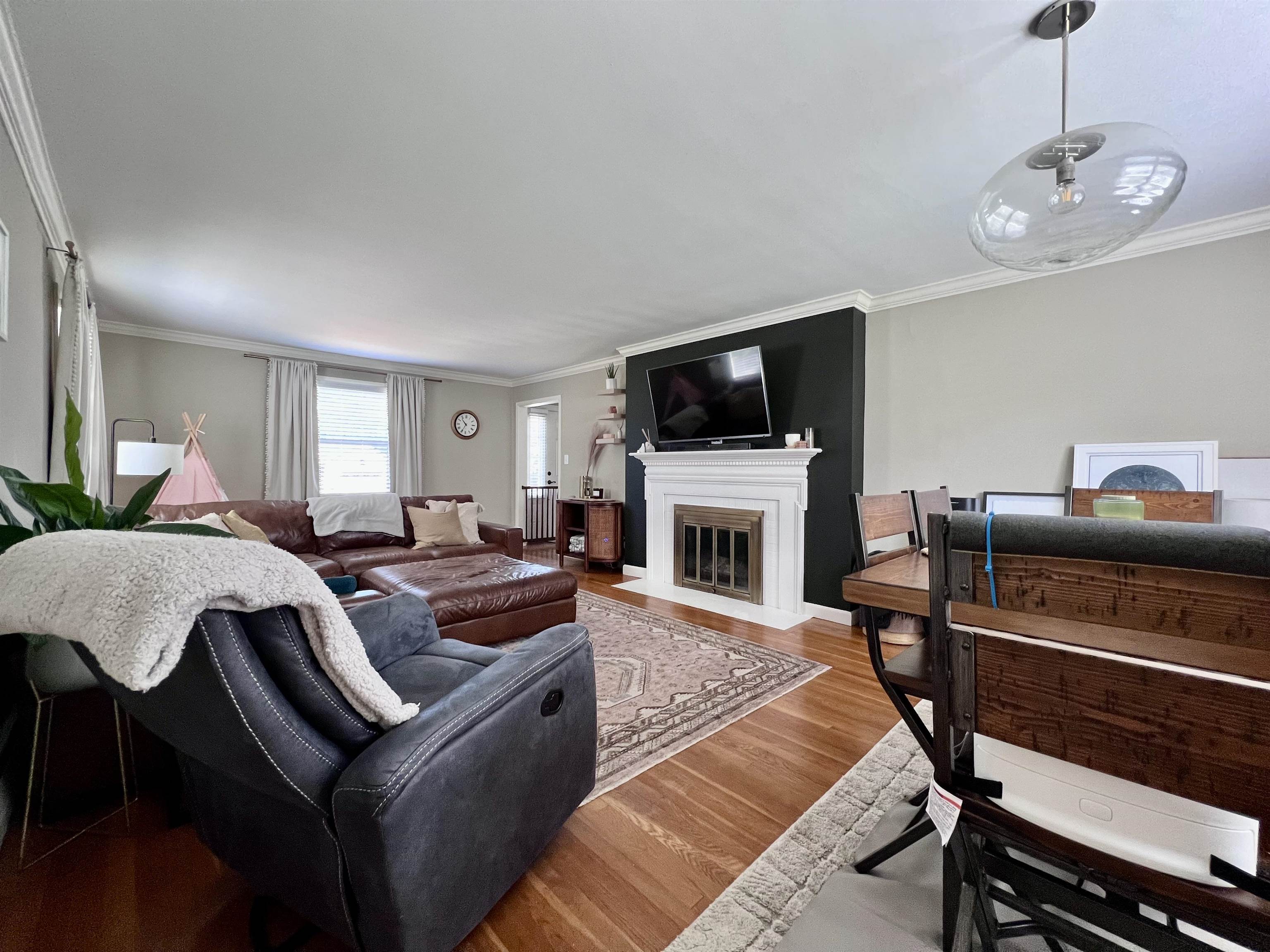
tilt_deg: -1.3
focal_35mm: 13
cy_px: 476
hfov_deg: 106.2
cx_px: 635
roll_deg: -0.4
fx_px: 477
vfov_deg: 89.9
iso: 250
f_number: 1.8
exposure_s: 1/78
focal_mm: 1.57
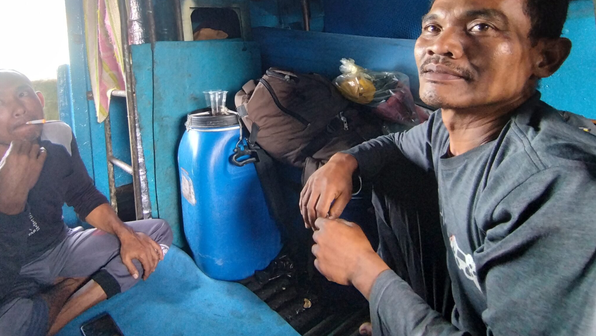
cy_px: 64
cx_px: 251
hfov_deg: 80.6
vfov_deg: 48.4
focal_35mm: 22
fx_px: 348
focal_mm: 1.65
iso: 360
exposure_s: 1/25
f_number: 2.2
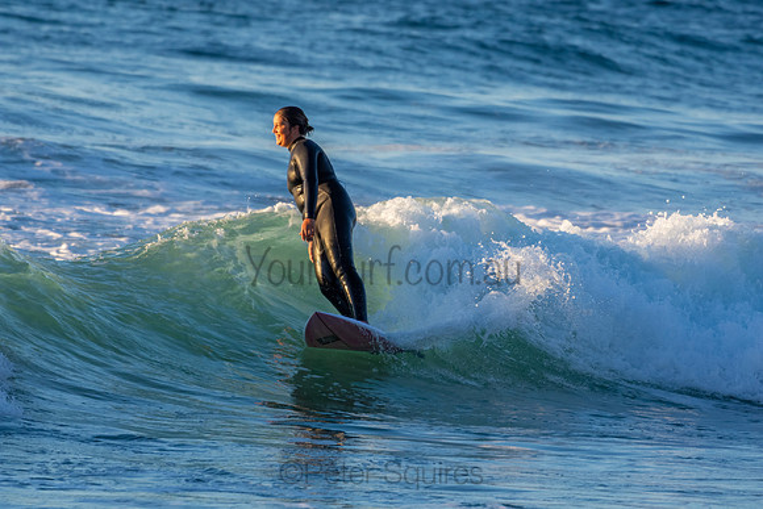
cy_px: 254
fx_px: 12083
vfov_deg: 2.4
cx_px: 382
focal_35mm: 570
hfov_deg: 3.6
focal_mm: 380
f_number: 5.6
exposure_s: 1/1250
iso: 720
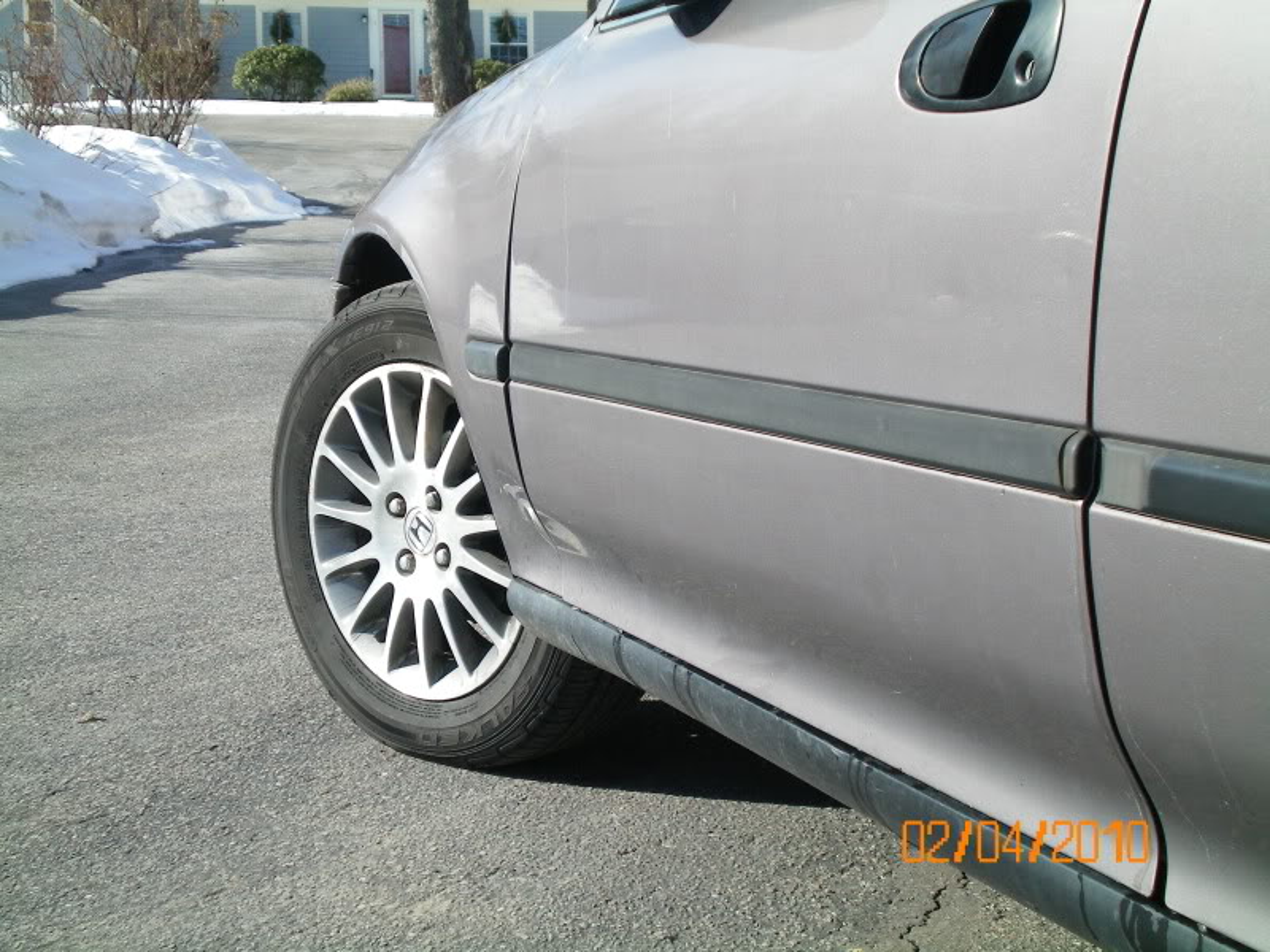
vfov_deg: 23.7
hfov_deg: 31.2
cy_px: 476
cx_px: 635
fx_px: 2275
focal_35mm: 62
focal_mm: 10.3
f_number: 4.2
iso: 64
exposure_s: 1/400
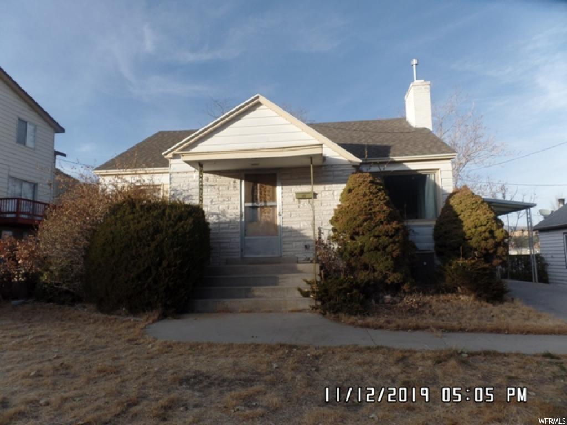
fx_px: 377
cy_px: 212
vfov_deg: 58.9
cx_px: 284
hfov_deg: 73.9
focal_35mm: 23
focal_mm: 4.1
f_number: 3.5
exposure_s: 1/500
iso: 80
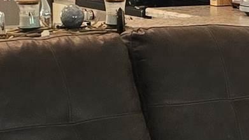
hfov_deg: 10.9
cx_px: 234
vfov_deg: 6.1
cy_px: 148
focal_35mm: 197
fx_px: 1301
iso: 320
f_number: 1.7
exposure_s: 1/120
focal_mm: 6.3
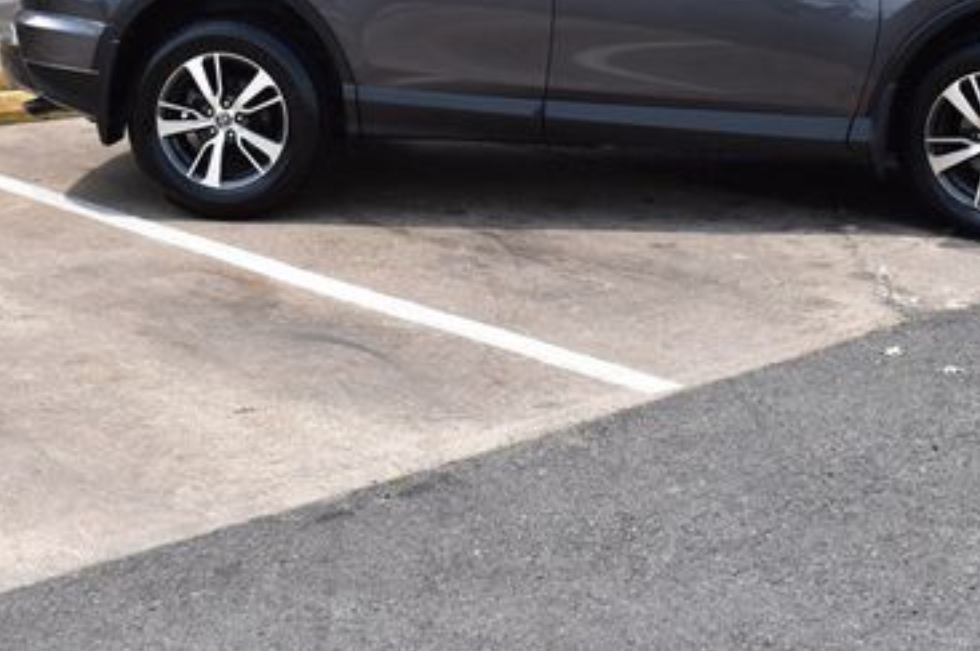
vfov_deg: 17.7
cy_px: 99
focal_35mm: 76
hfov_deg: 26.7
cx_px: 505
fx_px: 2064
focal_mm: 29
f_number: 11
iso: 400
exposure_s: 1/400
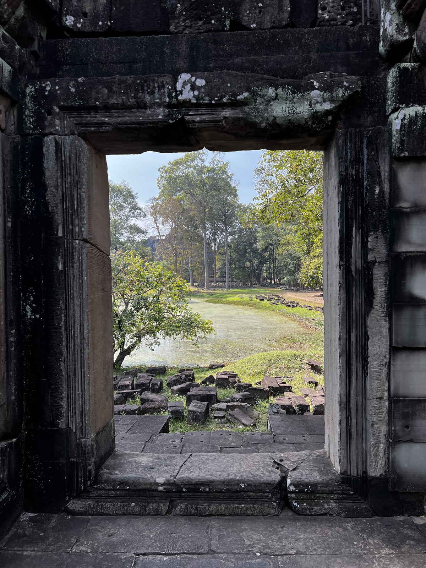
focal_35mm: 26
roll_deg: +0.8
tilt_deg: -0.9
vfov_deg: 67.3
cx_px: 213
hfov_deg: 53.1
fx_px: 427
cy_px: 284
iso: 50
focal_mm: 5.7
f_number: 1.5
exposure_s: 1/1645
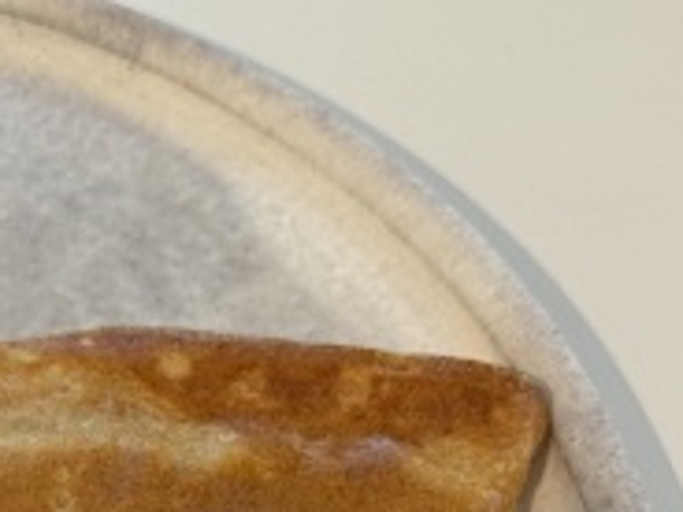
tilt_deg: -55.2
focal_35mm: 167
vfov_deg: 8.7
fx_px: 3295
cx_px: -419
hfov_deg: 11.2
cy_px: 801
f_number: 1.78
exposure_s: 1/50
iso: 160
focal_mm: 6.76
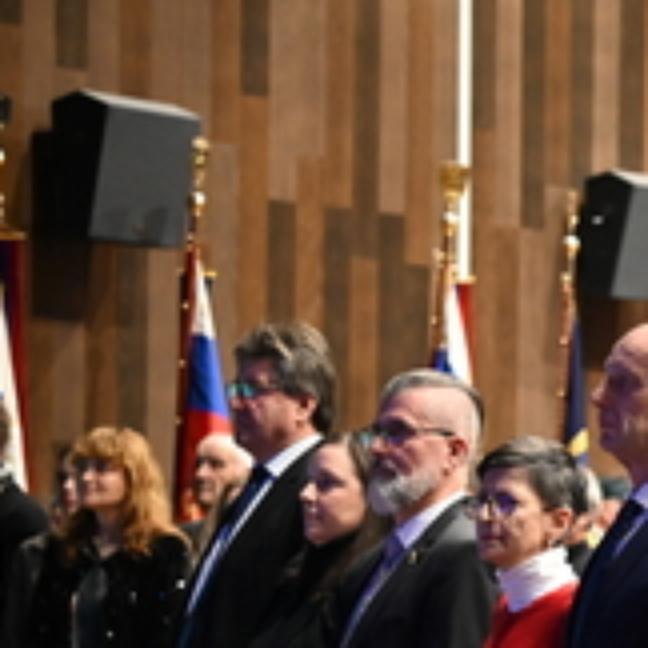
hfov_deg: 8.7
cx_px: 648
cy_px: 522
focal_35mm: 201
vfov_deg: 8.7
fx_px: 4257
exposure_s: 1/60
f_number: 4
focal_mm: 85
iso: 8000
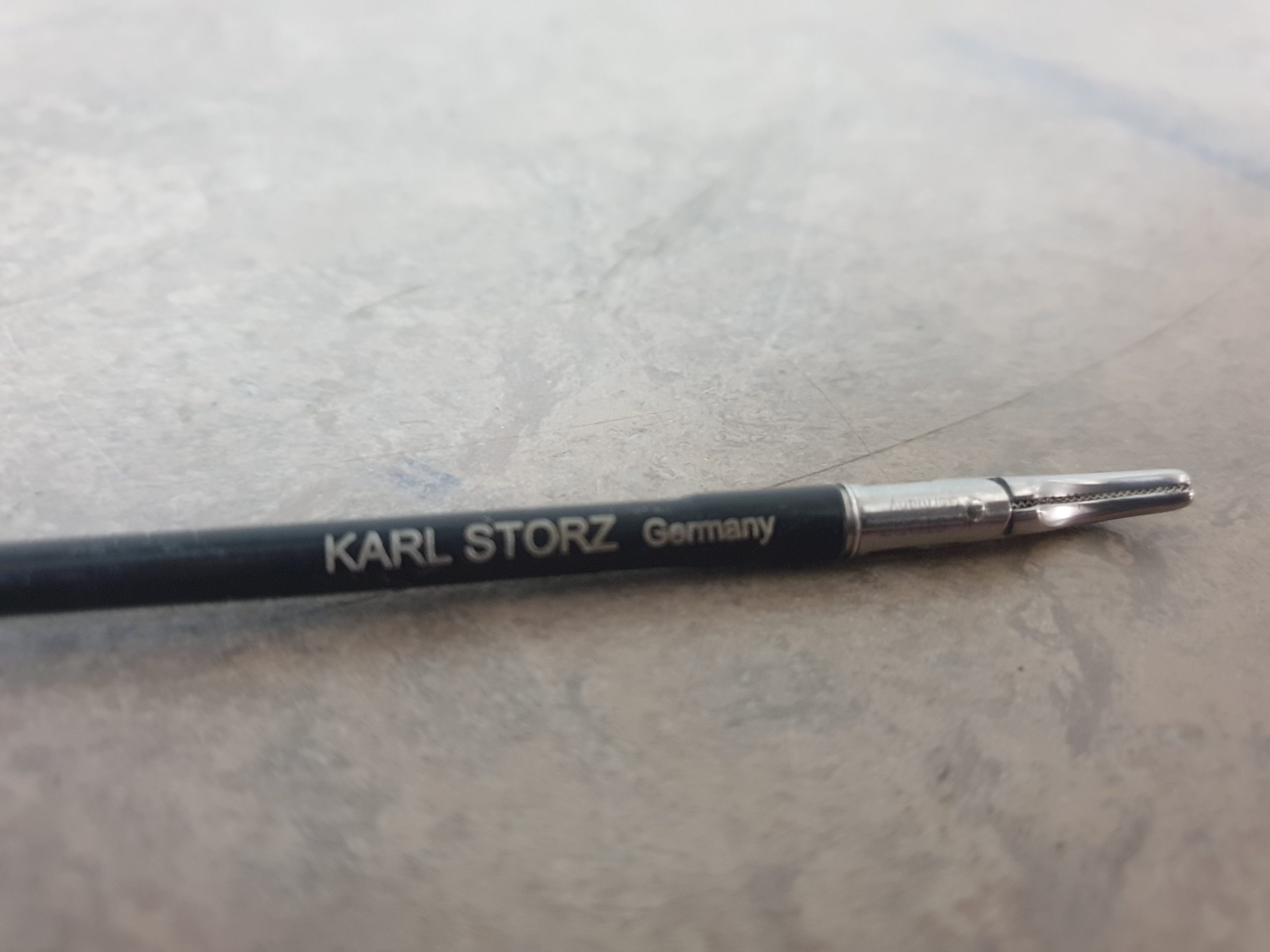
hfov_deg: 67.3
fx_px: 954
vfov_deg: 53.1
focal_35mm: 26
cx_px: 635
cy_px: 476
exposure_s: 1/33
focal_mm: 4.3
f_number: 1.5
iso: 320
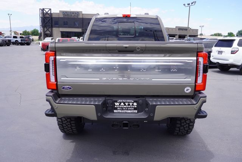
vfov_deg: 41.8
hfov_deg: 59.4
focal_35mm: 32
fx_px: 212
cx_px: 121
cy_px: 81
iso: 100
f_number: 8
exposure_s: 1/125
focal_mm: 21
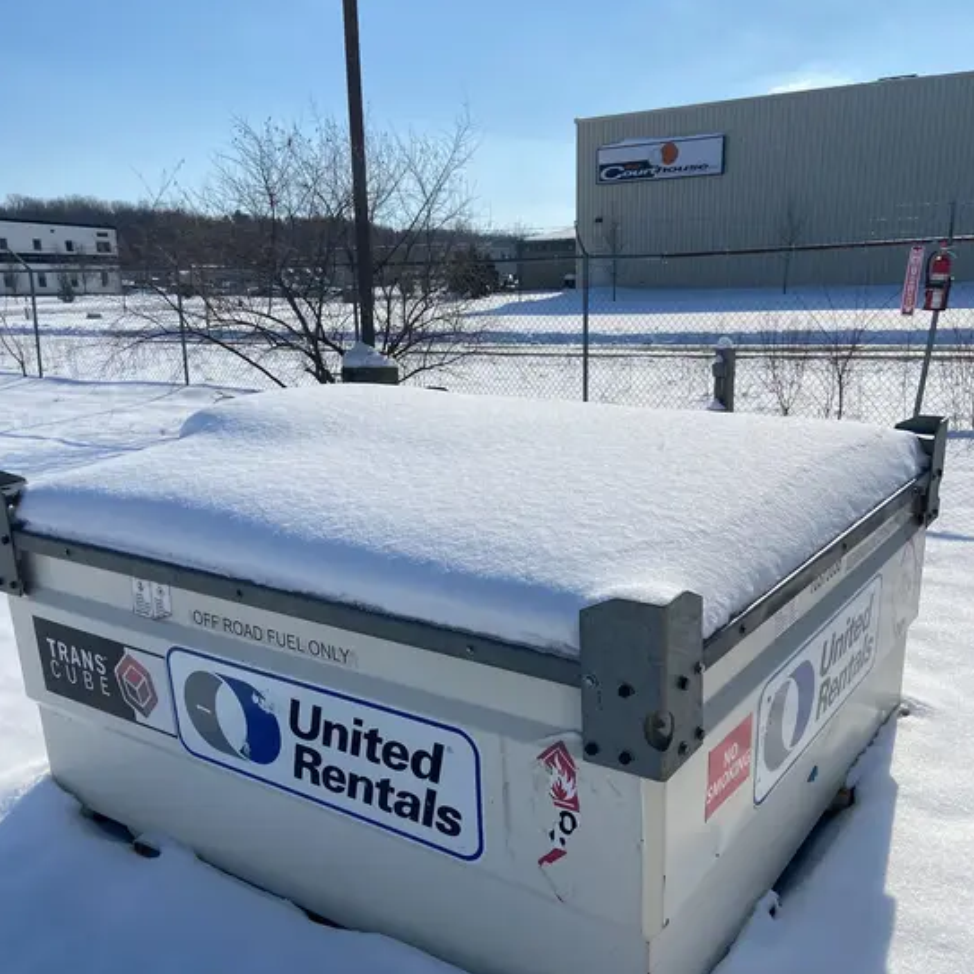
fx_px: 987
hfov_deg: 52.5
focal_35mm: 31
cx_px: 486
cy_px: 578
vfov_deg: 52.2
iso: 32
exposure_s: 1/8197
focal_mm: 4.25
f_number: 1.8
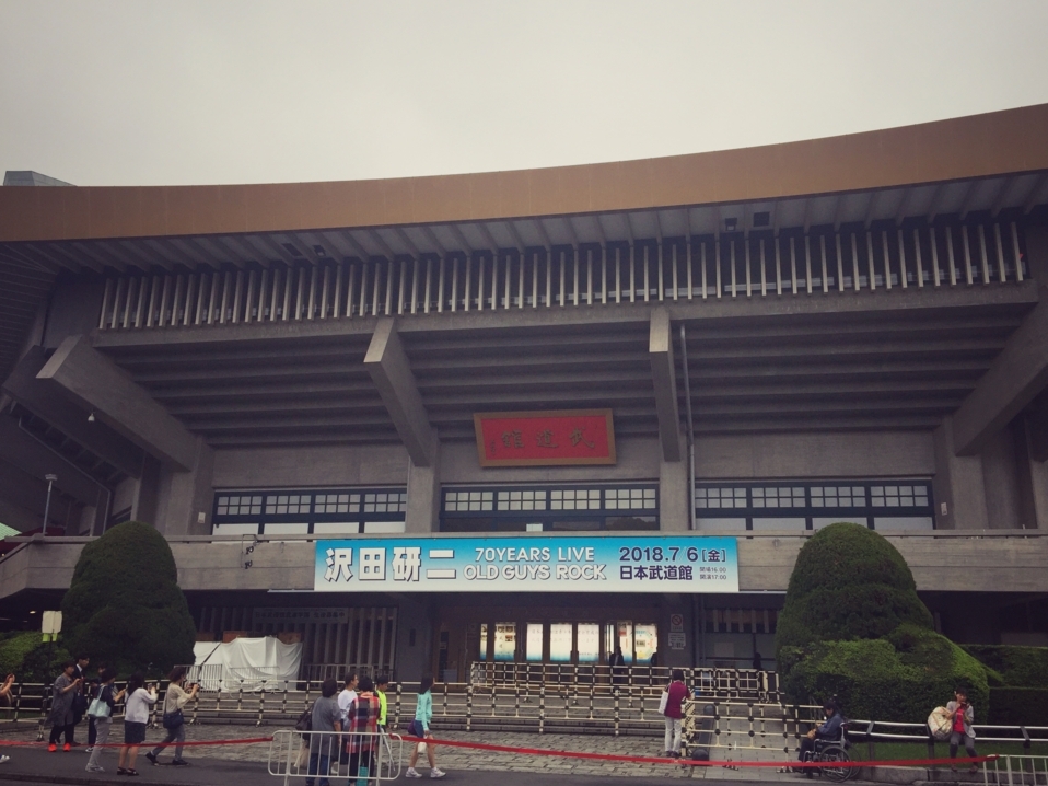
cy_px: 392
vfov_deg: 45.4
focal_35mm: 31
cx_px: 558
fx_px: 938
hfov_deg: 58.3
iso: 32
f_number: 2.2
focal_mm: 4.15
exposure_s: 1/465
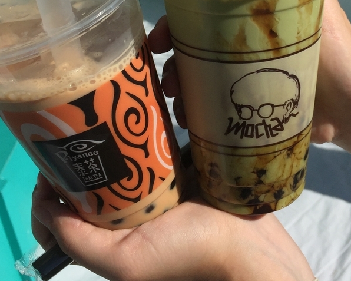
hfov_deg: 32.8
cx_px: 222
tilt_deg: -27.8
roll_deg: +3.4
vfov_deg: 25.6
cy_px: 15
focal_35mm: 57
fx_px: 592
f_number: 2.2
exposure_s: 1/5650
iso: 32
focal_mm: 4.15
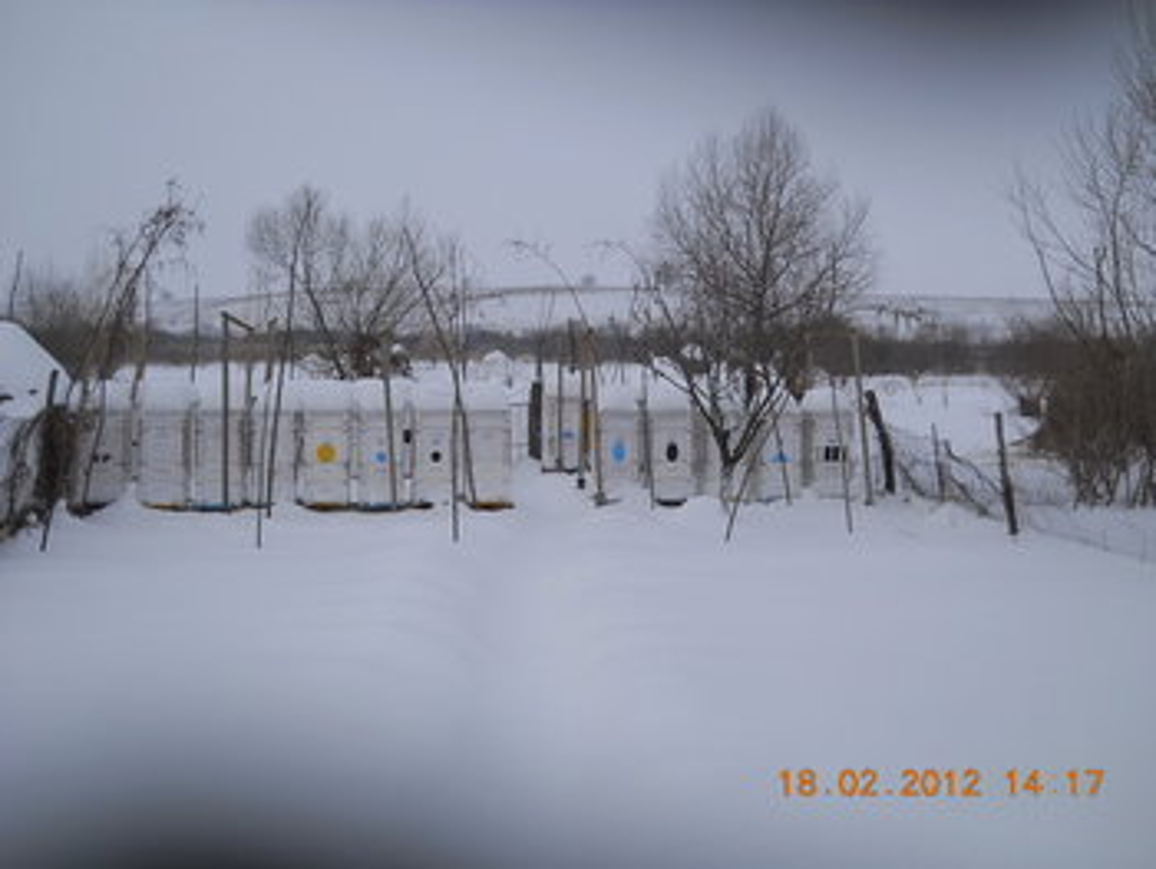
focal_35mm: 41
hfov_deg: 45.7
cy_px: 434
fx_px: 1370
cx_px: 578
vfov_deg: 35.2
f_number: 5.5
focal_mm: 6.72
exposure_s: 1/1000
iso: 80
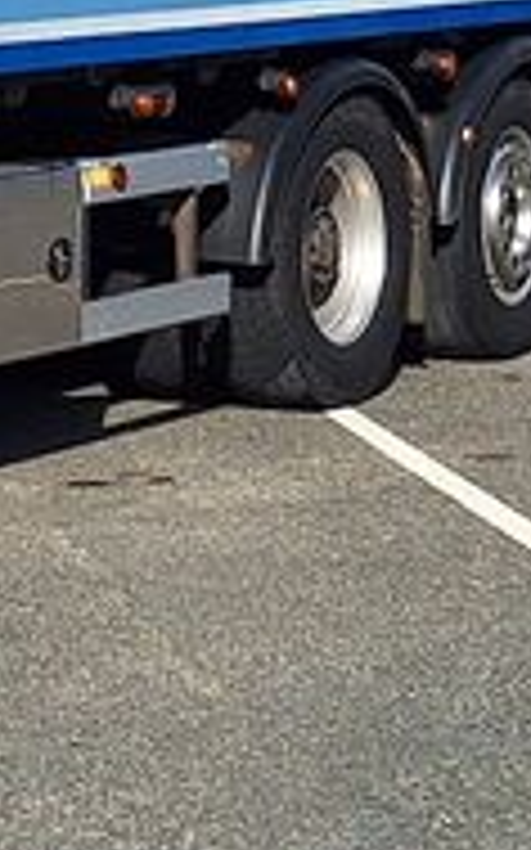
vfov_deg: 12.2
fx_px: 3823
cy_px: -378
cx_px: -9
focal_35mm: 165
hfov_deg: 7.9
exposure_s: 1/2841
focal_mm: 5.54
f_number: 1.8
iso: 40
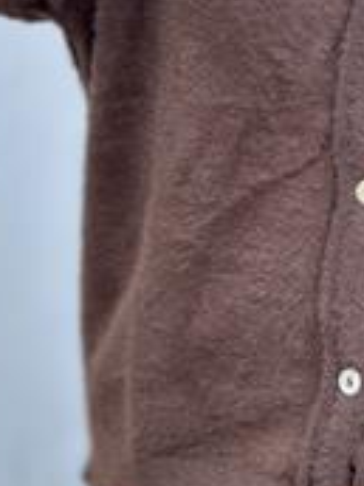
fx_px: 1612
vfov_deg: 17.0
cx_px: 310
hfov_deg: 12.8
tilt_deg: -14.6
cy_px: 106
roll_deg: -0.7
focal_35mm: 115
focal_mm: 6.86
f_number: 1.78
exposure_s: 1/1085
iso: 80
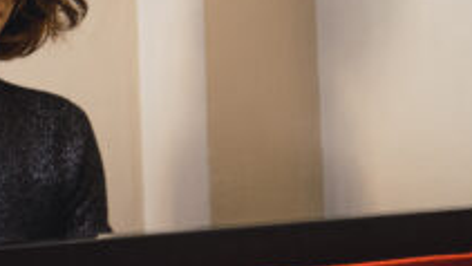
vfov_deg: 12.5
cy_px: 64
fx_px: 1215
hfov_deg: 21.4
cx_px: 21
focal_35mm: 97
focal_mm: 35
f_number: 4
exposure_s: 1/60
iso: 320
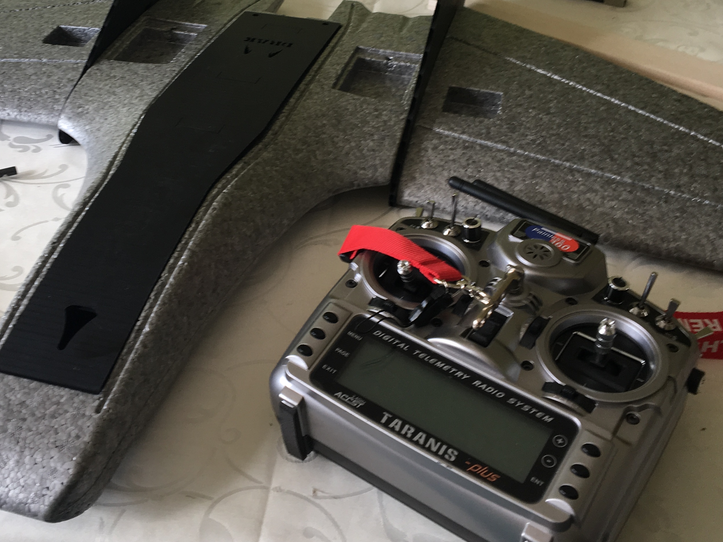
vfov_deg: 30.5
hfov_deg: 40.2
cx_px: 283
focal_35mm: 47
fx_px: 982
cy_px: 159
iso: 32
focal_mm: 4.15
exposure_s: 1/50
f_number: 2.2
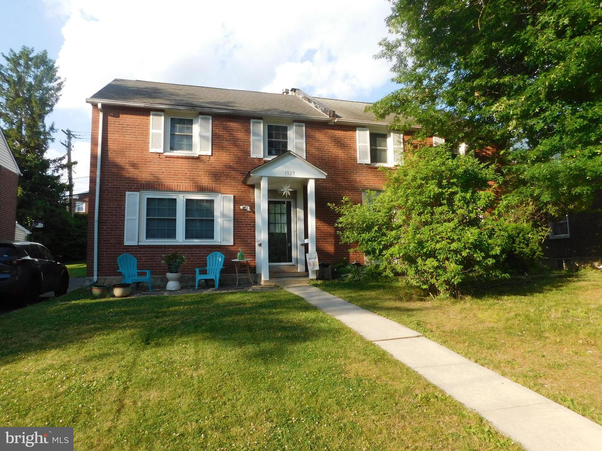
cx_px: 301
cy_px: 226
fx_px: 400
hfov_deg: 73.9
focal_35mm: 23
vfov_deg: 58.9
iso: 125
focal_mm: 4
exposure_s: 1/800
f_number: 3
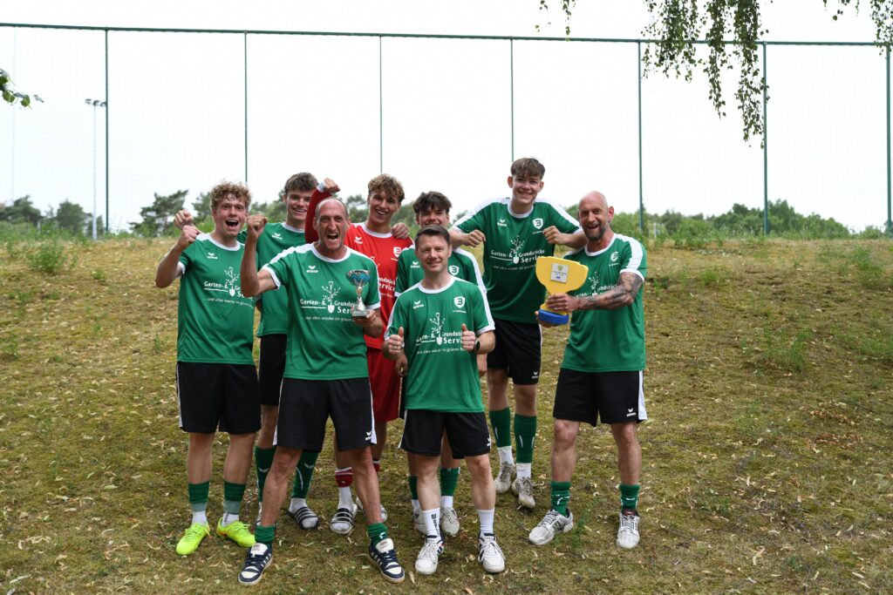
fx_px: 992
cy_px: 298
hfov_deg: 48.5
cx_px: 446
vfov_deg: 33.4
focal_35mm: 40
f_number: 2.8
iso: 450
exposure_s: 1/1600
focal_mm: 40
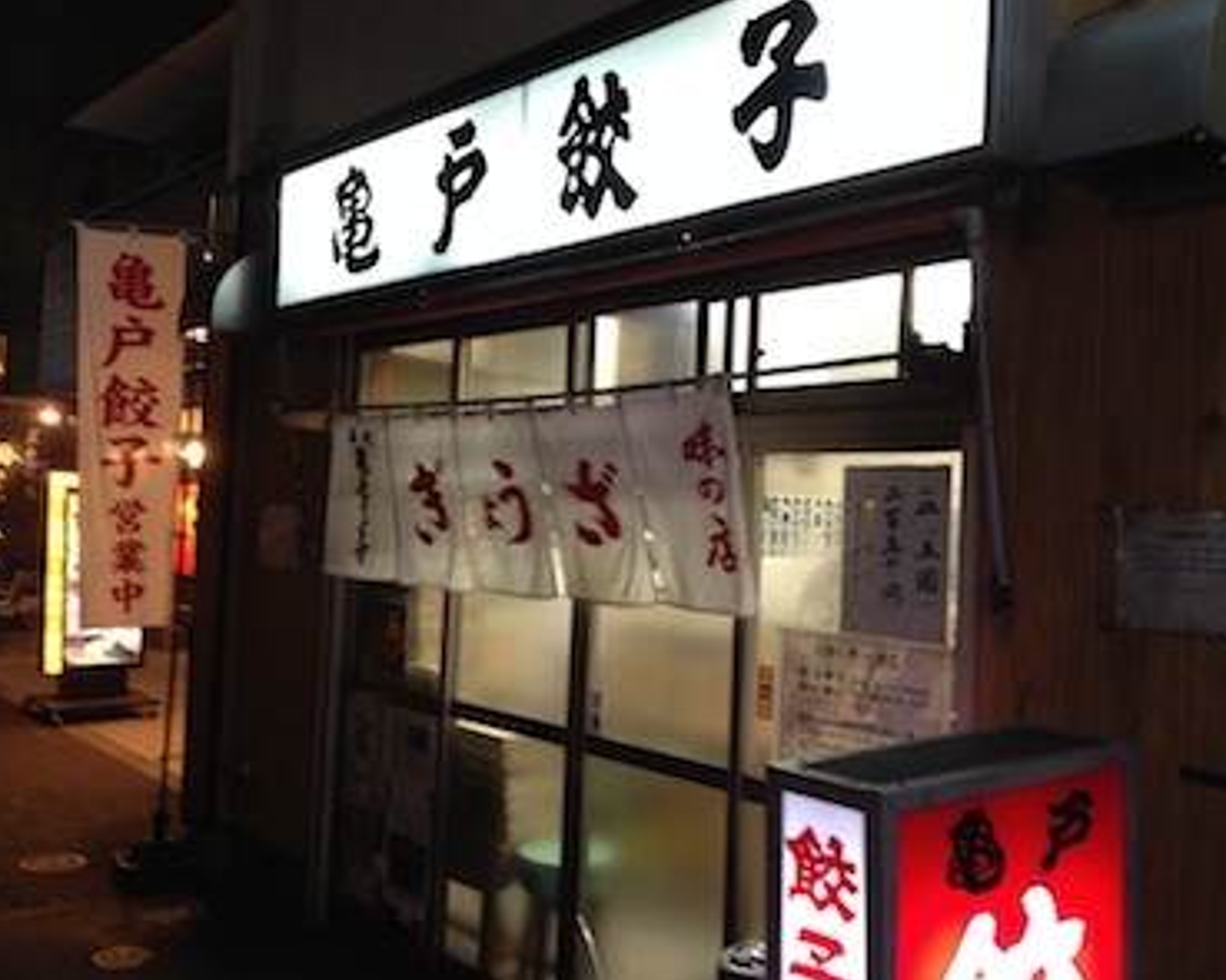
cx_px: 648
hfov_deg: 49.1
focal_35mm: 37
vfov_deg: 40.1
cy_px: 488
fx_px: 1342
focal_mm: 4.28
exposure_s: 1/20
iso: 160
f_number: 2.4
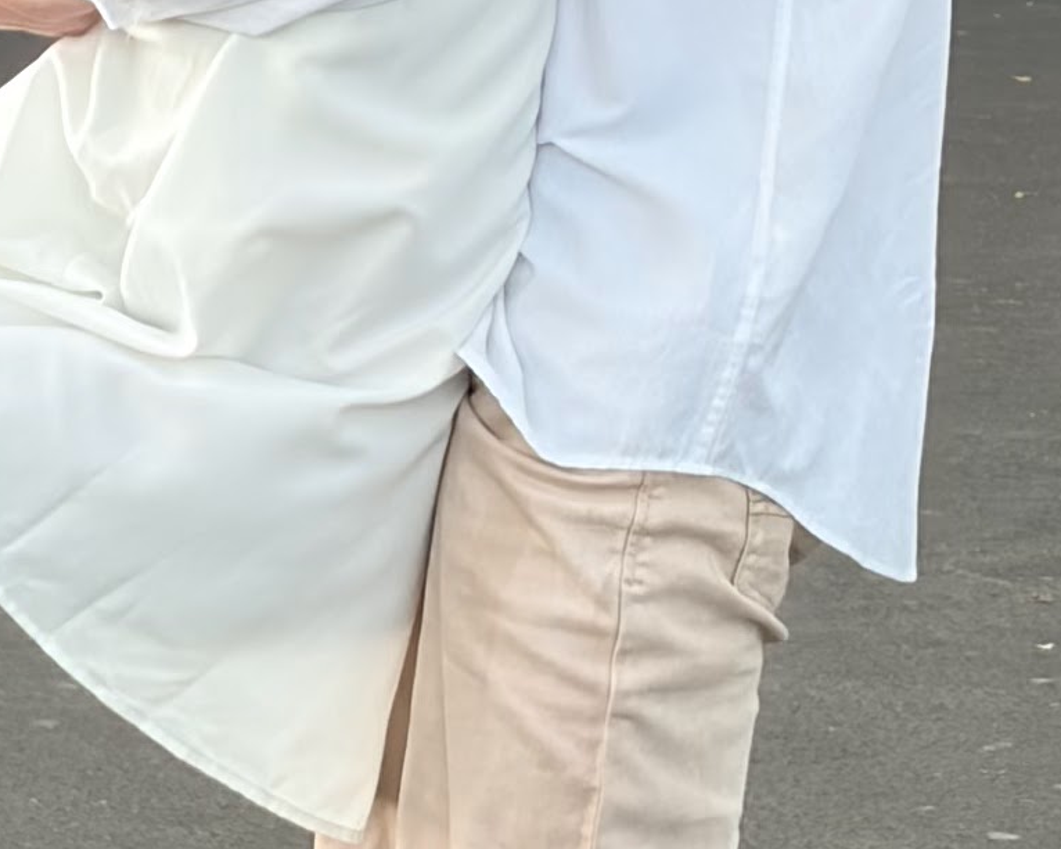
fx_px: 8385
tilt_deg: -2.7
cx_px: 550
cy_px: -379
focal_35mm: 267
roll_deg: -0.8
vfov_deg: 5.7
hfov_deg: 7.2
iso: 50
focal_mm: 5.96
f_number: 1.6
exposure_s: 1/60
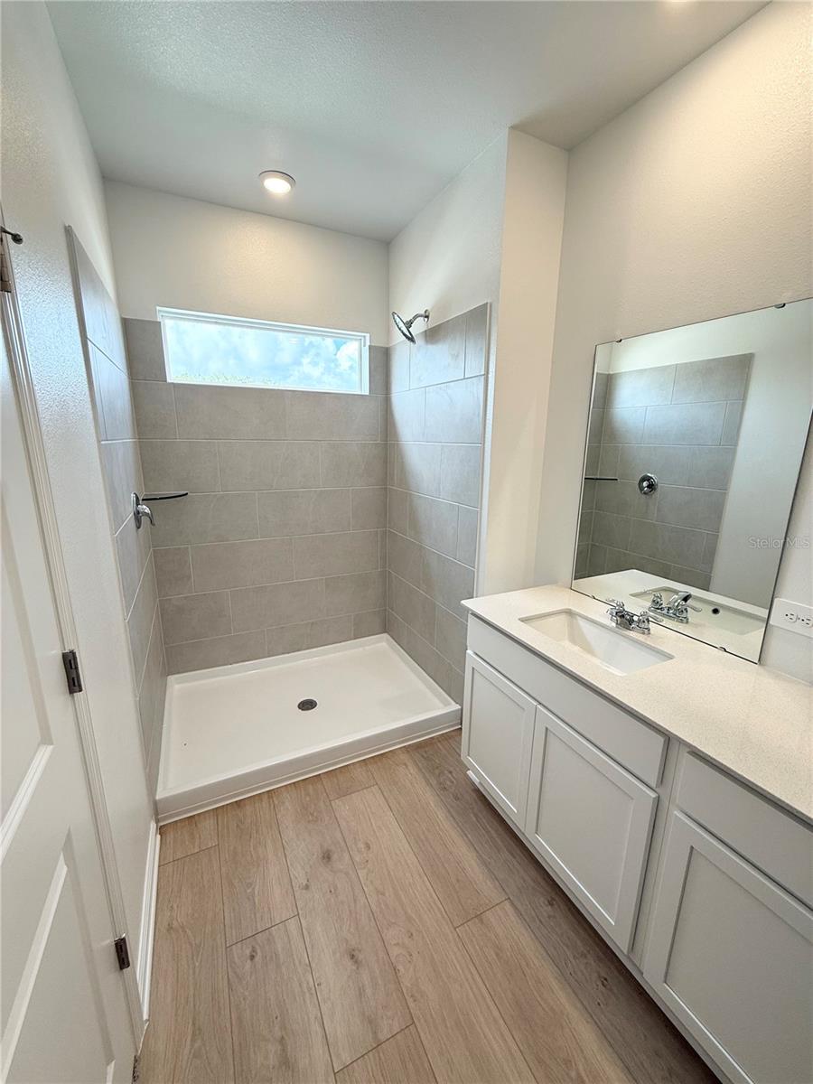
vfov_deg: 102.1
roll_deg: -1.2
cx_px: 406
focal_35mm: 14
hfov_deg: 85.7
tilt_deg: -13.1
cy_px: 542
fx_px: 438
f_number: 2.2
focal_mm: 2.22
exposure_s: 1/120
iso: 64
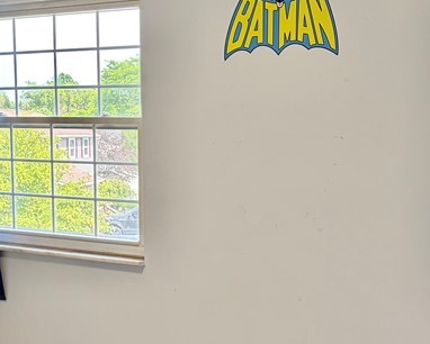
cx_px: 225
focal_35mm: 68
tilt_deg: -6.5
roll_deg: +0.3
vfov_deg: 22.4
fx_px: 866
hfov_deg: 27.9
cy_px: 238
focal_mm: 5.96
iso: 125
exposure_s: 1/97
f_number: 1.6
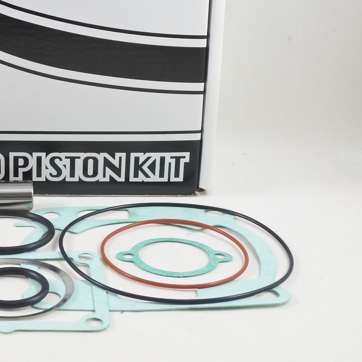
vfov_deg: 30.9
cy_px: 124
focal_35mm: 55
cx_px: -3
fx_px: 651
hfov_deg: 29.0
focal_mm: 11.8
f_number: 3.8
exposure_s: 1/125
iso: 400
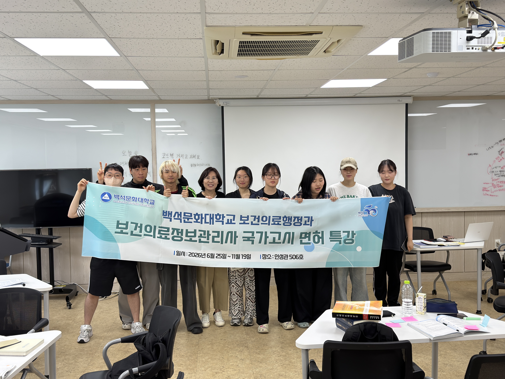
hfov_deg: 49.0
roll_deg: +1.3
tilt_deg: -3.1
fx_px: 554
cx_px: 252
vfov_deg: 37.7
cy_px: 190
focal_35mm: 38
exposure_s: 1/177
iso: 80
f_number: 1.78
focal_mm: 6.76
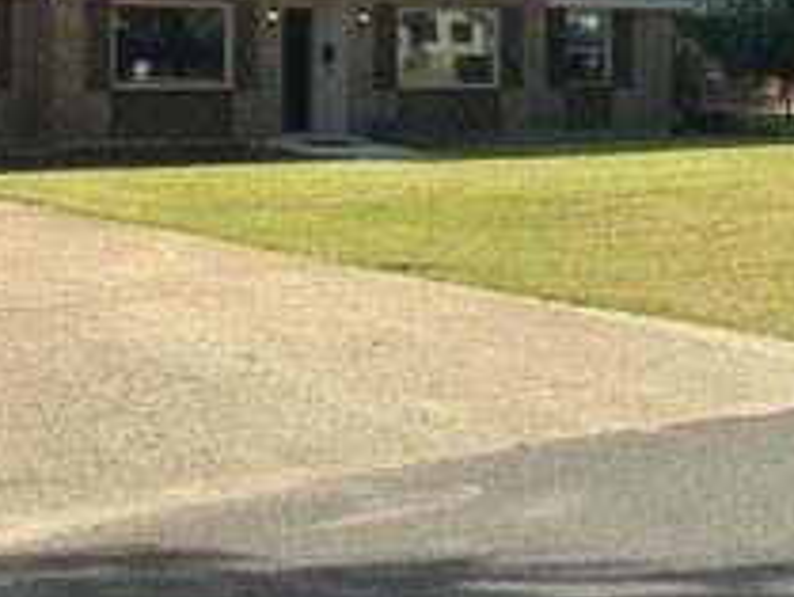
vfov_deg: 21.5
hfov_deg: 27.4
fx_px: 1538
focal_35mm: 67
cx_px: 15
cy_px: 82
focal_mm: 3
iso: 25
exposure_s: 1/997
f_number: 1.8
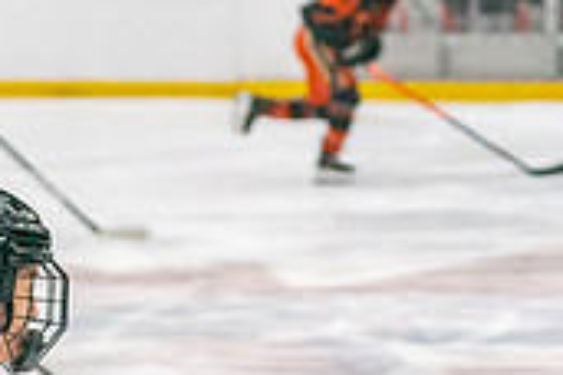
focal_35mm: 274
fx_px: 4285
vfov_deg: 5.0
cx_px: -33
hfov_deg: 7.5
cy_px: 530
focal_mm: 70
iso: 3200
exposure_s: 1/1250
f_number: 2.8
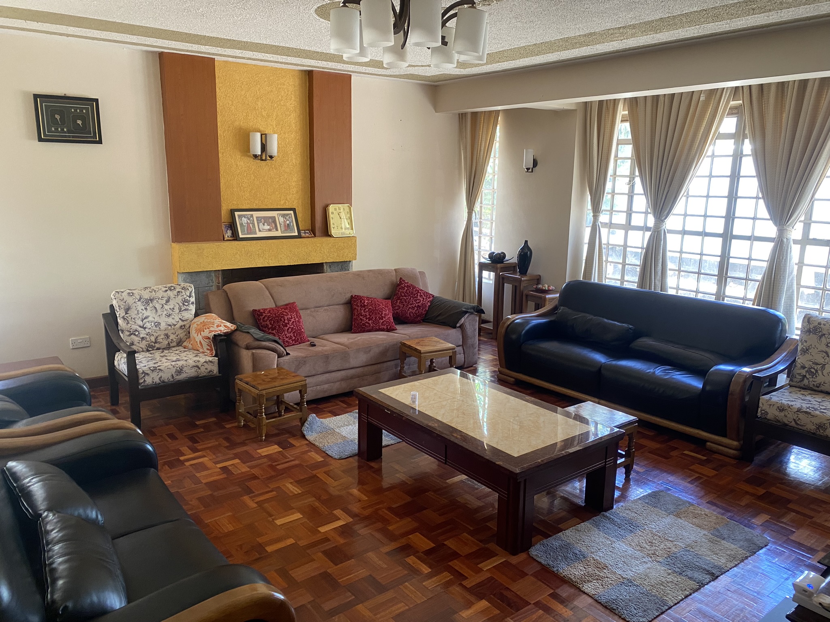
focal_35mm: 26
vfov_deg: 53.1
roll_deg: -1.7
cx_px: 415
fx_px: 623
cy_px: 311
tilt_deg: -11.7
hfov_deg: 67.3
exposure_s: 1/60
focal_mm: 4.25
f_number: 1.8
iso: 200
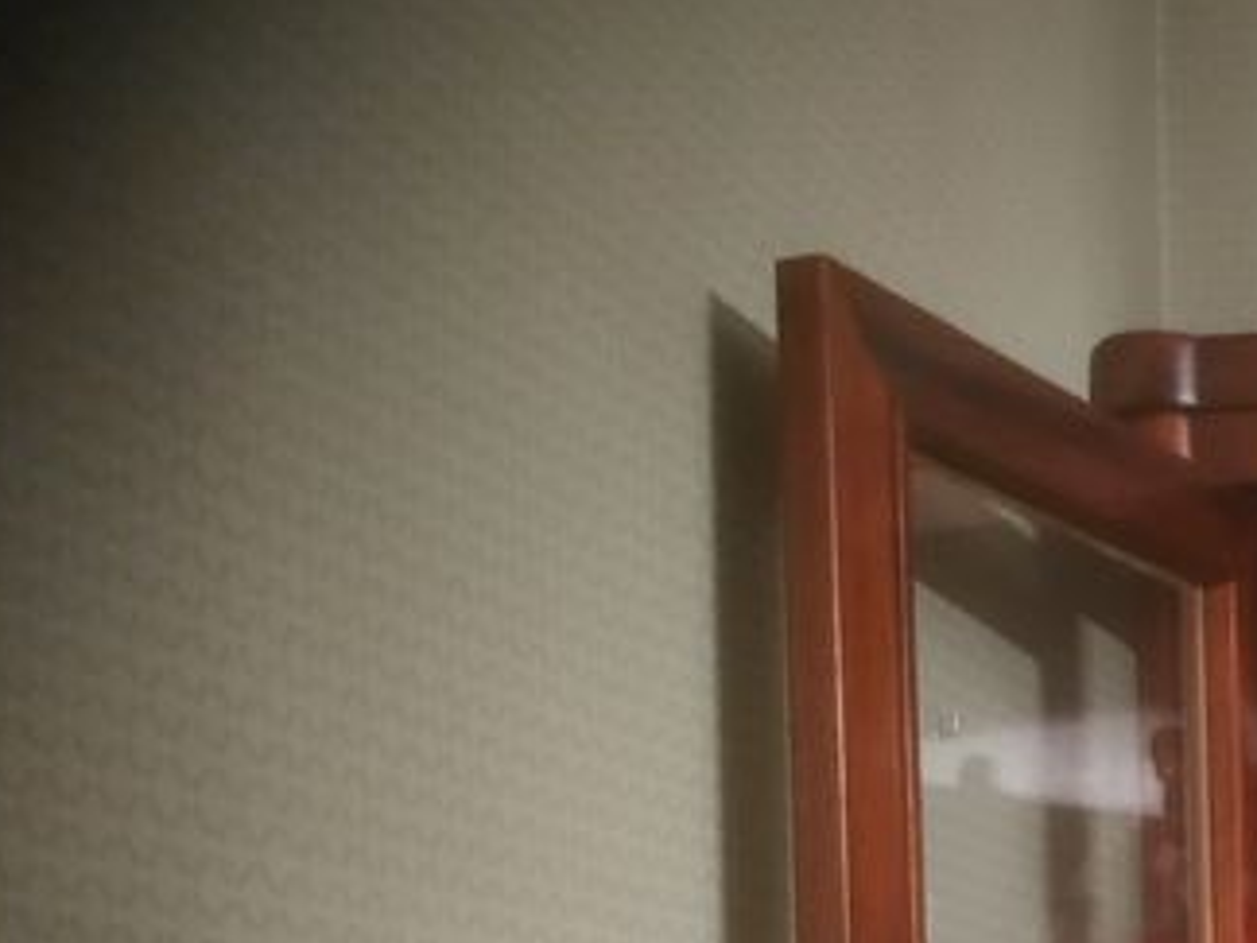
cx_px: 1761
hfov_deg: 22.6
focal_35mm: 74
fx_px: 2687
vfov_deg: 18.5
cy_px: 1230
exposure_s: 1/20
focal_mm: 3.94
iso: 800
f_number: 1.9
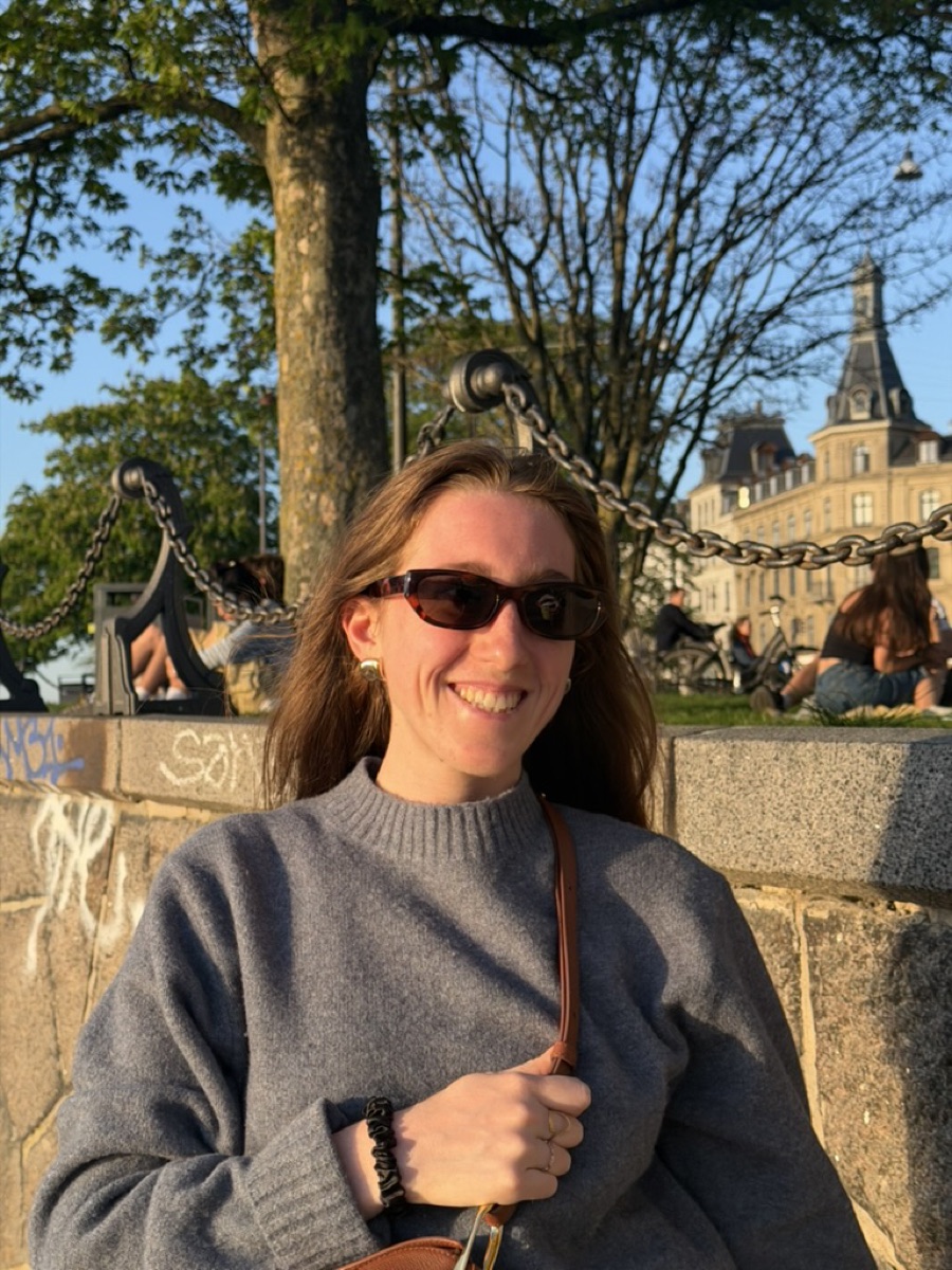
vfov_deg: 39.7
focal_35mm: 48
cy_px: 635
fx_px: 1760
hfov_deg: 30.3
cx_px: 476
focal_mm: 6.76
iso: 64
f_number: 1.78
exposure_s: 1/1403
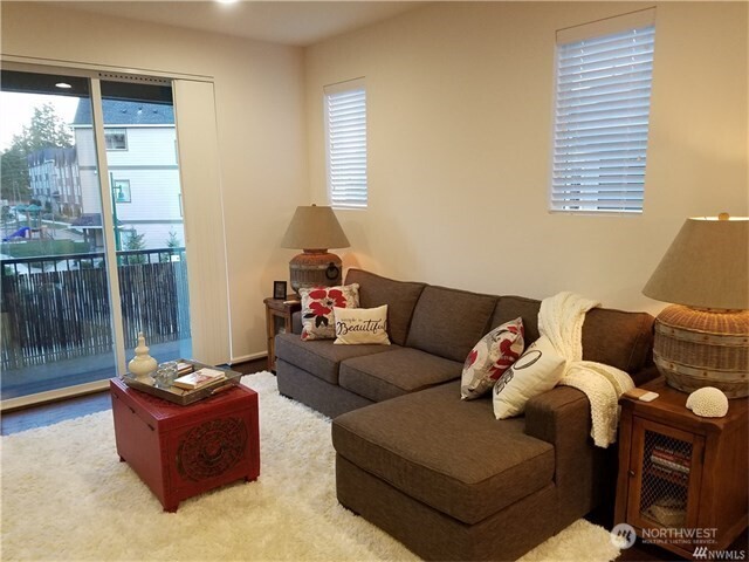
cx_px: 374
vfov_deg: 53.1
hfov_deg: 67.3
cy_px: 281
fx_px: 563
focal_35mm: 26
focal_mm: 4.2
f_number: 1.7
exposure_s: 1/30
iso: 160
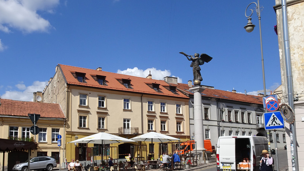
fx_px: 274
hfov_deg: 57.5
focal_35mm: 34
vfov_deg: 34.0
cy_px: 128
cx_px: 118
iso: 80
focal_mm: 4.1
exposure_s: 1/1250
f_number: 3.5
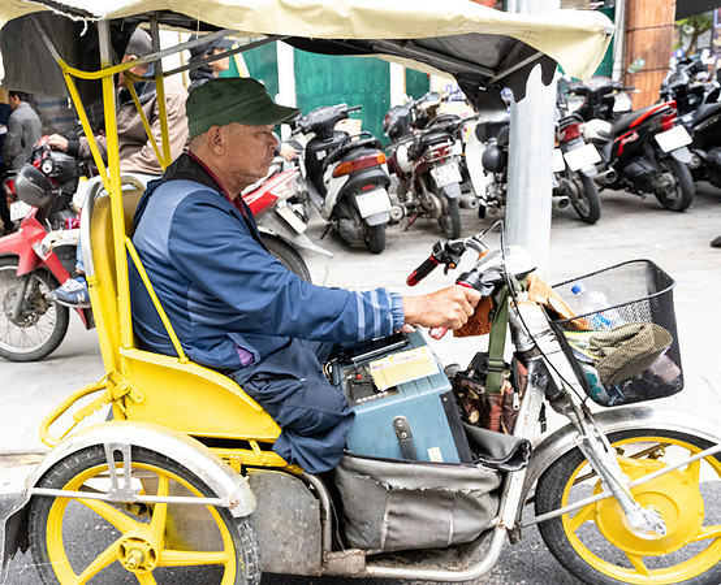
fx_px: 735
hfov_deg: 50.9
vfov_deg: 43.4
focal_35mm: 34
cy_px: 304
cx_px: 216
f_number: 8
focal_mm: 24
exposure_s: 1/320
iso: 4500
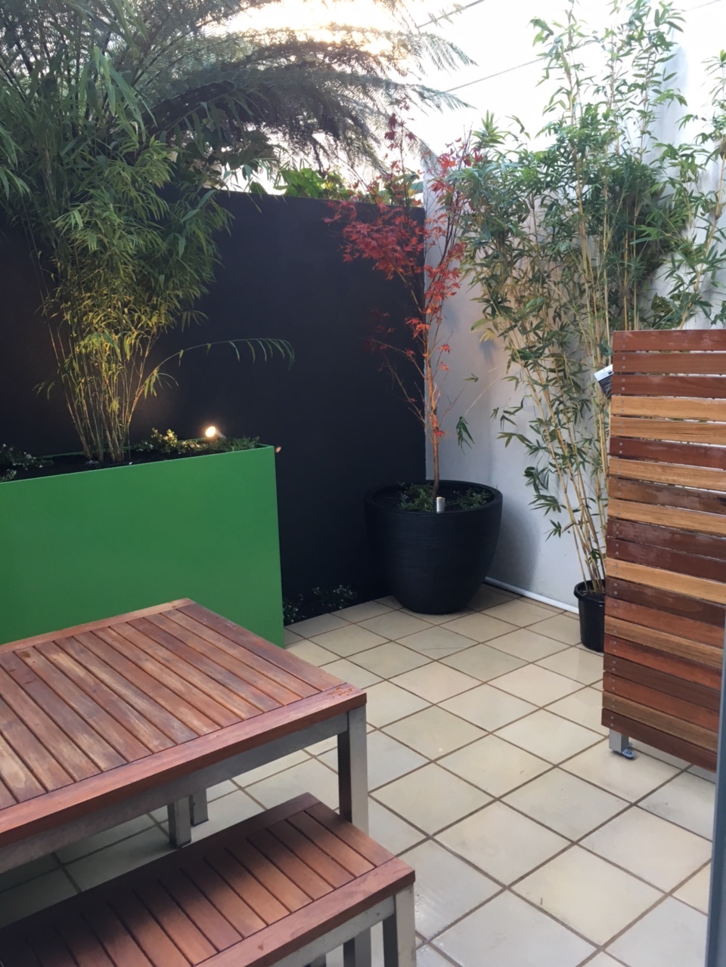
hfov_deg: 48.2
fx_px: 811
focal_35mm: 29
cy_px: 484
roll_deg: +1.0
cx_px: 363
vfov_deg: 61.7
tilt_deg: -10.3
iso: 80
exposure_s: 1/33
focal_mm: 4.15
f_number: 2.2
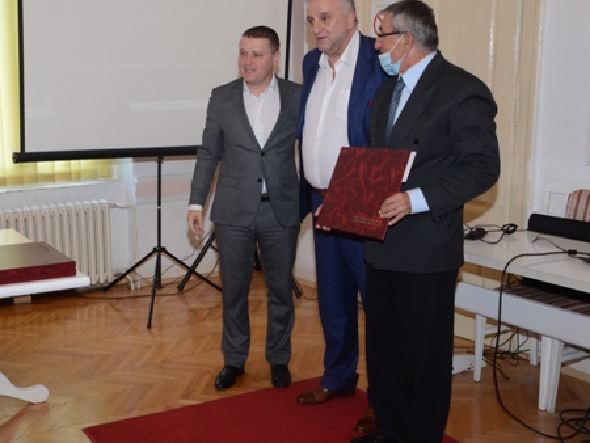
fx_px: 767
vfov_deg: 32.2
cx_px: 206
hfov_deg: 41.6
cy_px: 229
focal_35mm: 45
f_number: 6.3
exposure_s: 1/50
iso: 640
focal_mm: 22
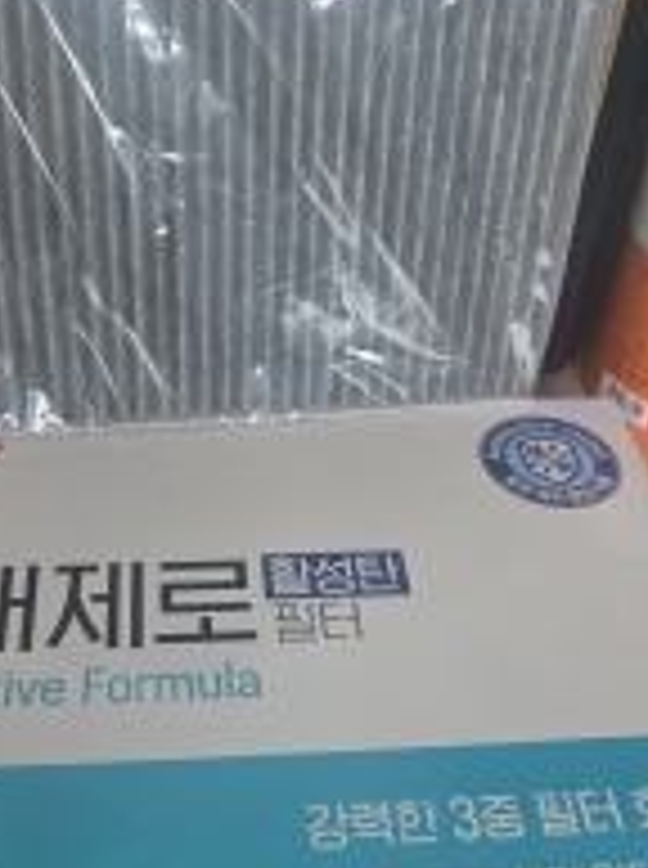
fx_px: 1077
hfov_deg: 33.5
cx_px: 288
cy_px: 459
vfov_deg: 43.9
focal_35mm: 43
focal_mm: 5.4
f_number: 1.8
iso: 640
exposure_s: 1/120
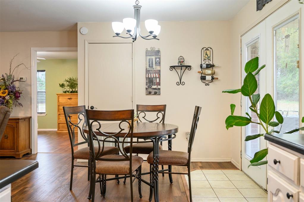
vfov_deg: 43.5
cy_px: 101
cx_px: 152
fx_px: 253
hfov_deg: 62.0
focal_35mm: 30
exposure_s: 1/50
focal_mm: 30
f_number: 4
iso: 500
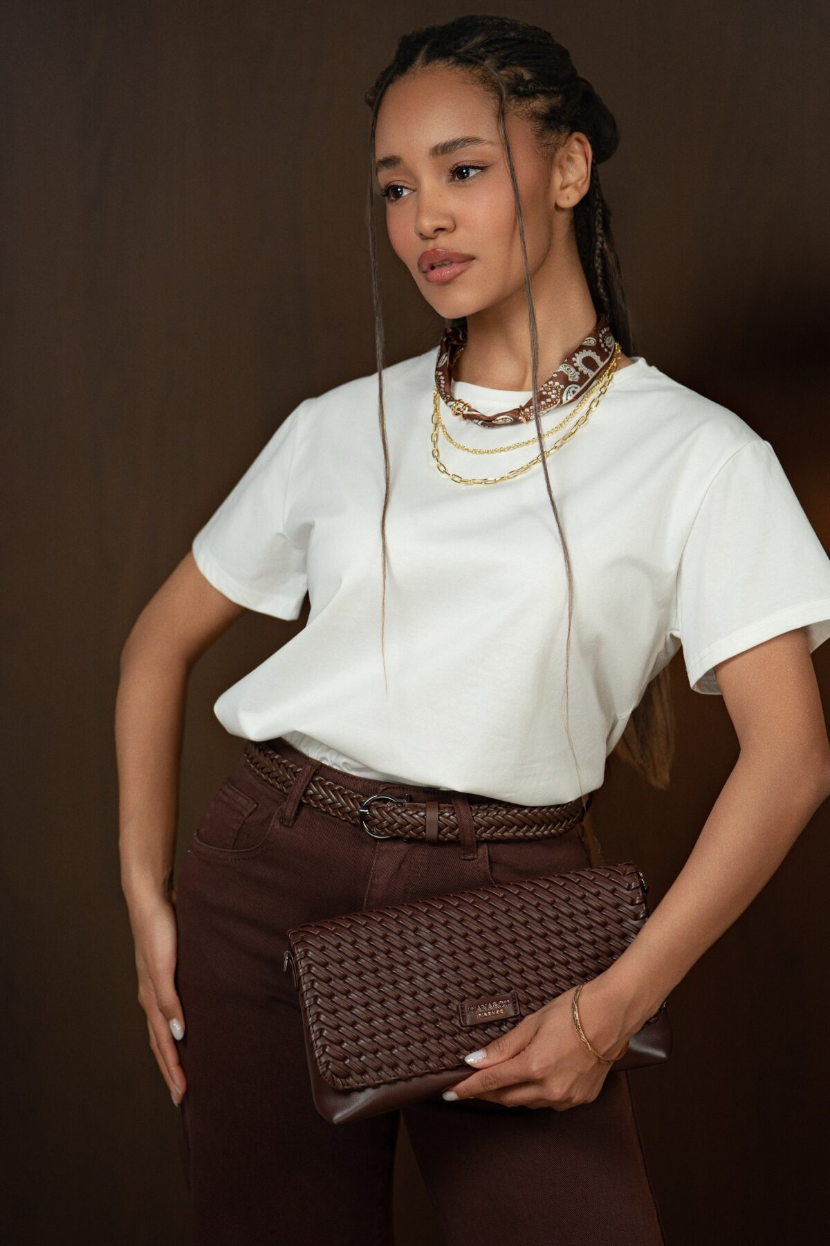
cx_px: 415
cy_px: 623
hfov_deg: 14.6
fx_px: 3251
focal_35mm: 94
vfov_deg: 21.7
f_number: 2.8
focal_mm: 94
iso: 250
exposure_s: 1/400
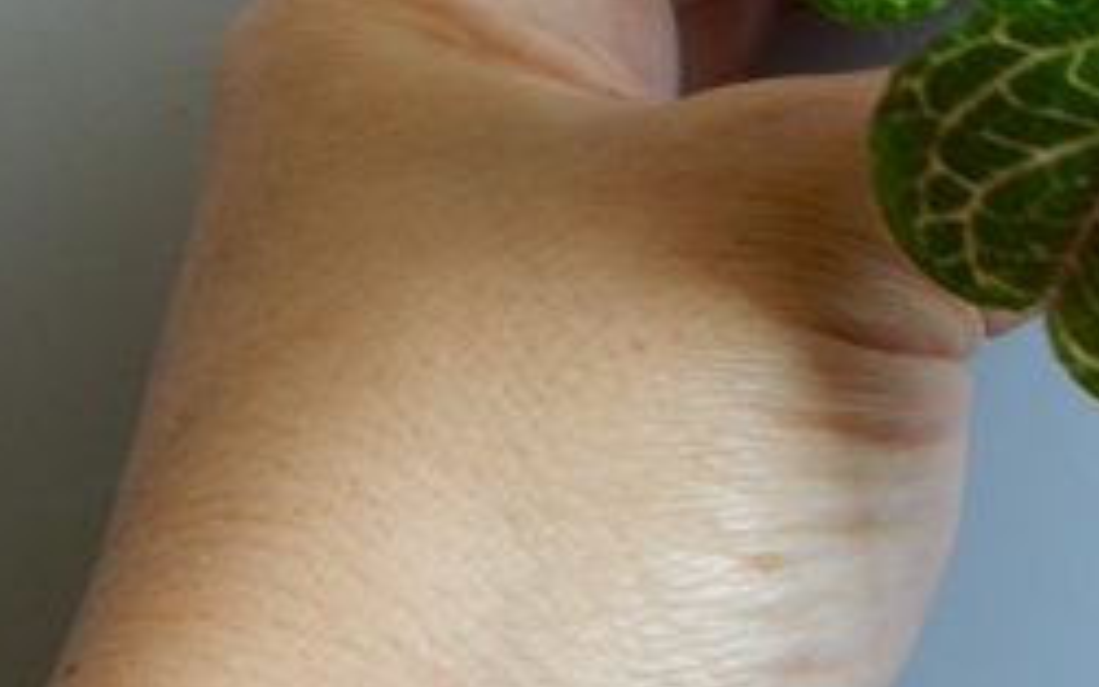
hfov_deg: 14.2
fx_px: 4344
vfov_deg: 8.8
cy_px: -396
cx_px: 1125
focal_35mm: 145
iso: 180
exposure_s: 1/30
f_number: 3.7
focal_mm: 8.6
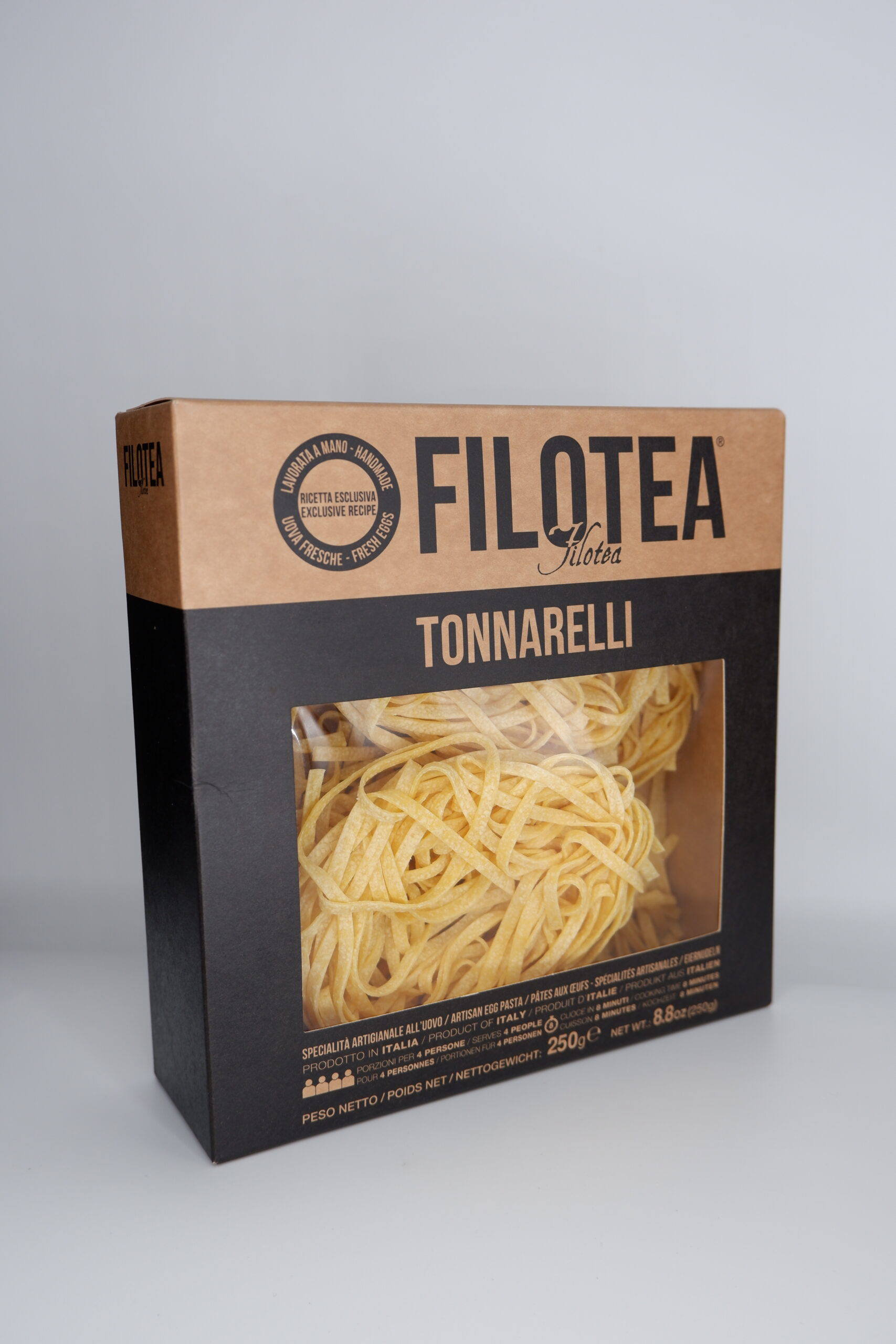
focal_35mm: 30
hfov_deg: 43.6
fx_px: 1120
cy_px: 672
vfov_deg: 61.9
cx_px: 448
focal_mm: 20.9
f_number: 4.2
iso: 200
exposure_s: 1/220
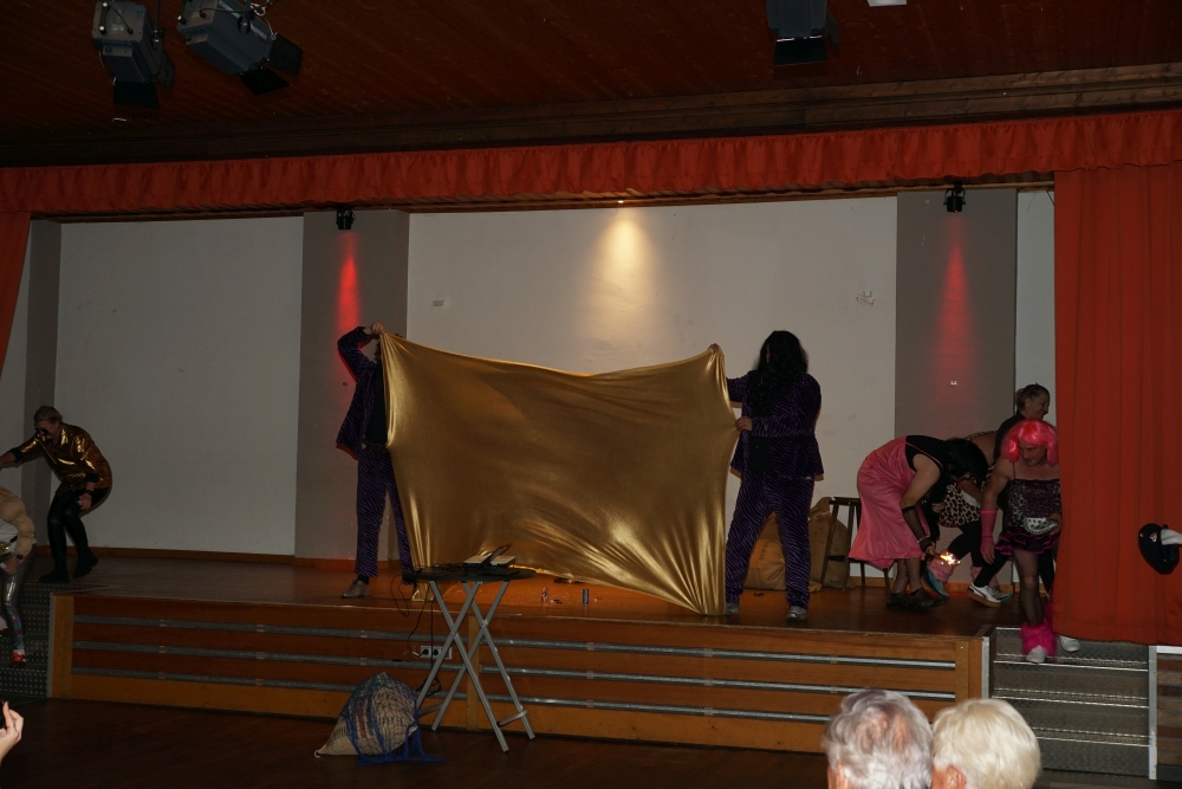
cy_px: 394
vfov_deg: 29.9
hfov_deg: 43.6
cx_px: 591
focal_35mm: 45
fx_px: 1478
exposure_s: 1/160
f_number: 4
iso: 400
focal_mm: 30
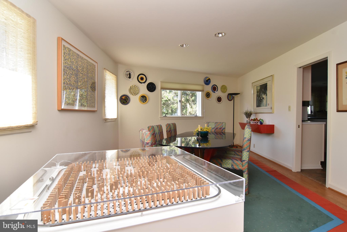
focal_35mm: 18
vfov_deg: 67.5
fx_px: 174
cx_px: 174
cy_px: 116
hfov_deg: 90.0
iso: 800
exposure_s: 1/125
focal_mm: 12
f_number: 9
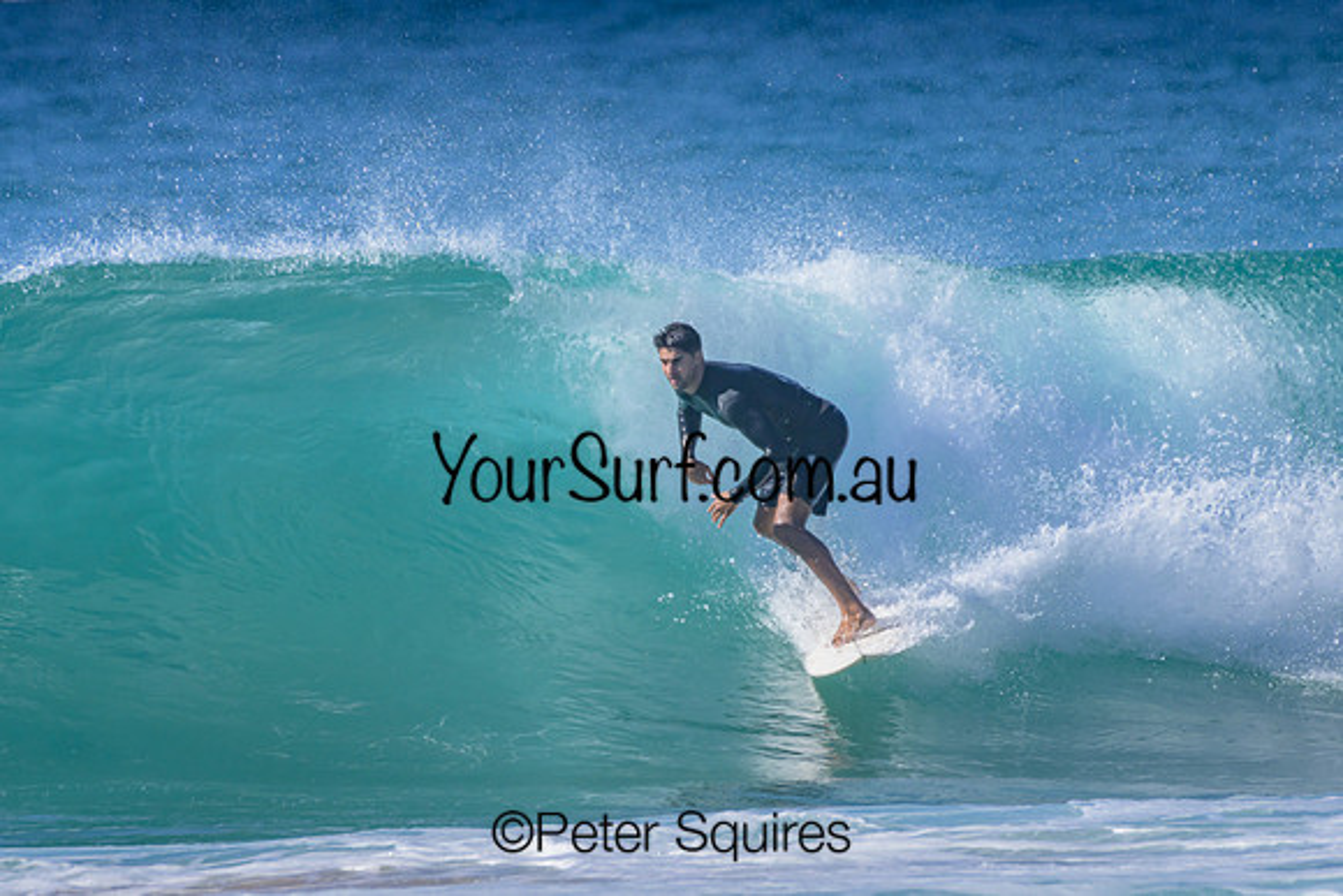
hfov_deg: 2.1
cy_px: 448
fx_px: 37313
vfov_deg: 1.4
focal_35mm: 1000
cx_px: 672
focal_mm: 1000
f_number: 11
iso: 1000
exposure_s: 1/2000
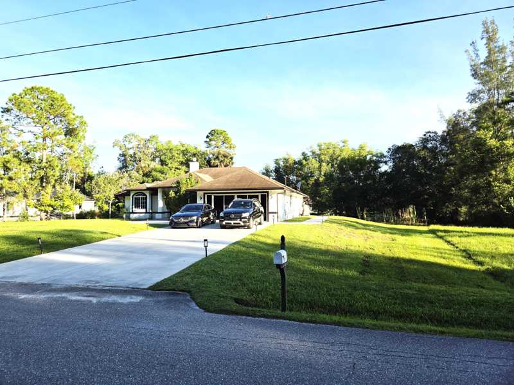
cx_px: 257
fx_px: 342
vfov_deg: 58.9
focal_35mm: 23
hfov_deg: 73.9
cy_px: 192
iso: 80
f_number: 1.8
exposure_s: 1/2186
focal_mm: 5.4
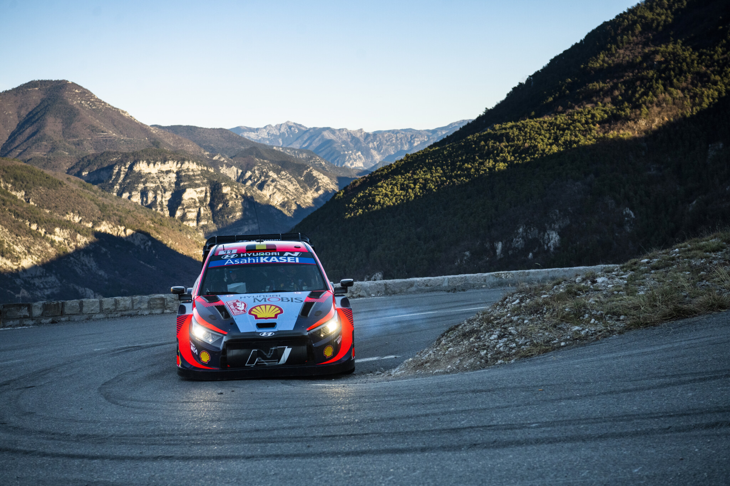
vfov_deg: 21.9
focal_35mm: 62
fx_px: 1257
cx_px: 365
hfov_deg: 32.4
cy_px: 243
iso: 1000
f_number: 5
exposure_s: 1/3200
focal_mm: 62
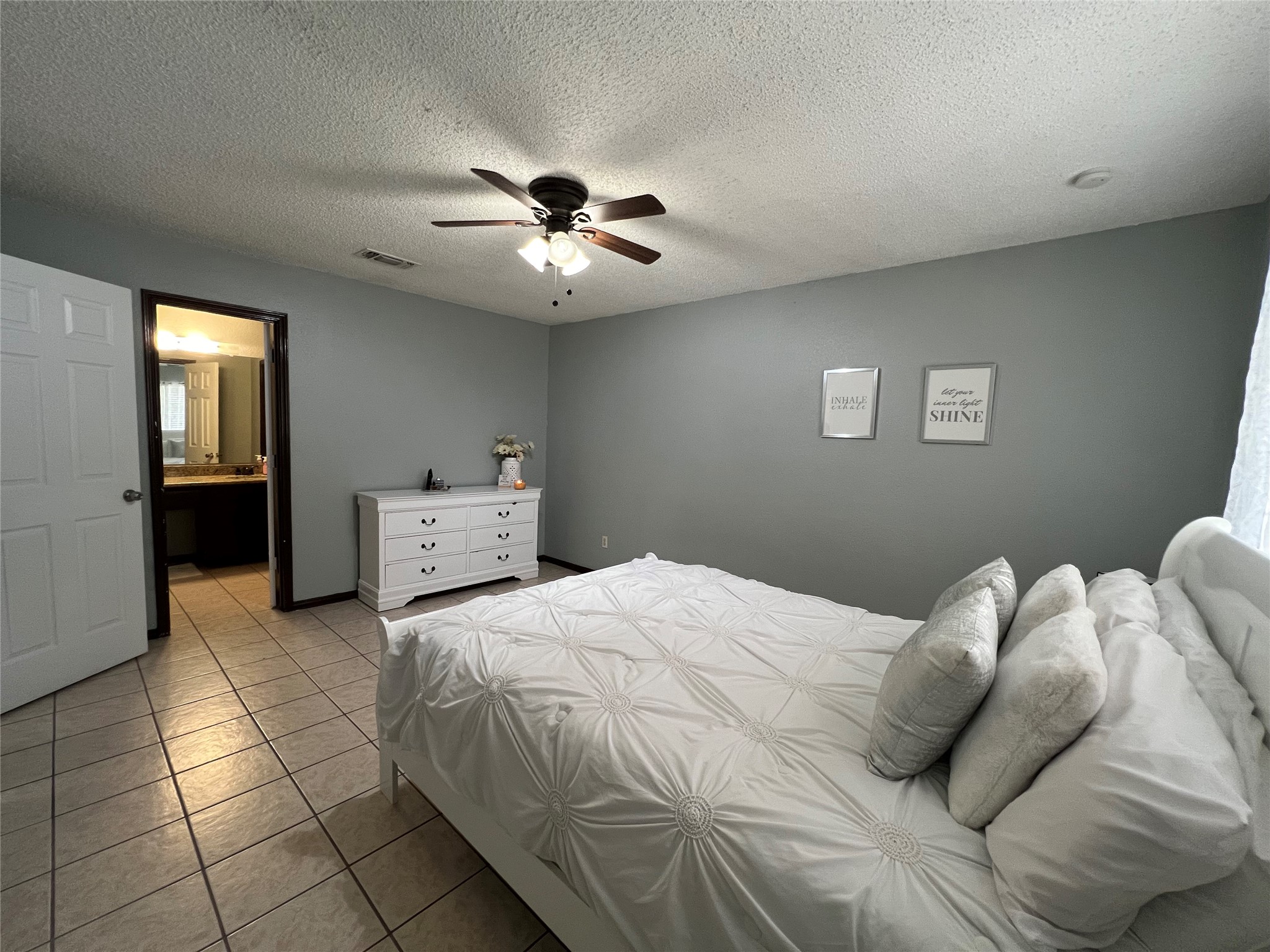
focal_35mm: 13
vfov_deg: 89.9
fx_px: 477
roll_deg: -1.8
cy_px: 476
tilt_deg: -4.4
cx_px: 635
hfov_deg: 106.2
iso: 200
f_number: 1.8
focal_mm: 1.57
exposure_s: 1/60
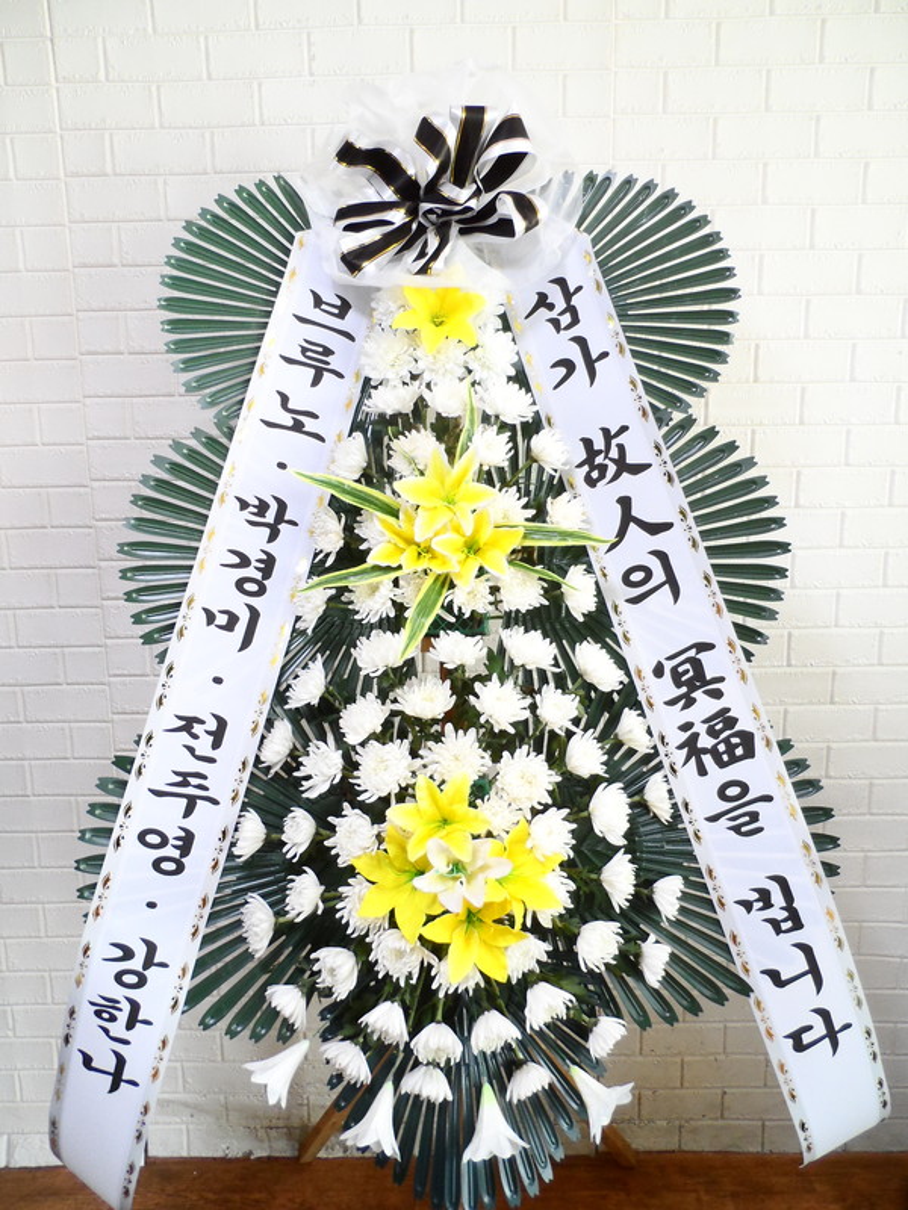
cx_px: 454
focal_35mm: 24
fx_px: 839
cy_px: 605
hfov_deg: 56.8
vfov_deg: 71.6
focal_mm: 4
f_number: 3.2
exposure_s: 1/15
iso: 200
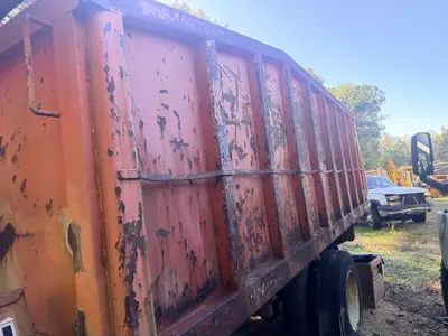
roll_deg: +2.7
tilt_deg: +0.1
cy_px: 168
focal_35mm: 24
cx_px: 224
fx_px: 311
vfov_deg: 56.8
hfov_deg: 71.6
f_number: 1.78
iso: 80
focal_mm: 6.76
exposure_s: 1/253
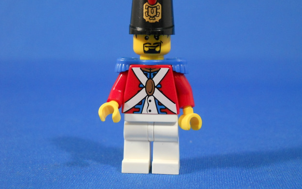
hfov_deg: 38.9
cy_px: 74
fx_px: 428
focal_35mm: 52
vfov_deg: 24.8
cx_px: 152
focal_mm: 7.88
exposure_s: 1/30
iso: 400
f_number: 3.3
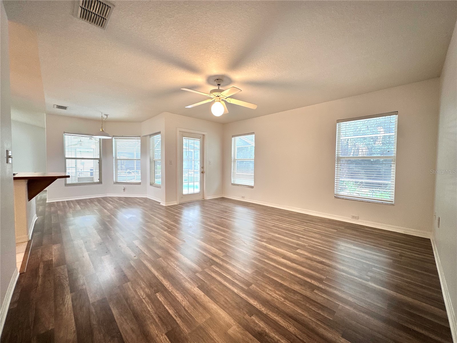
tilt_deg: -2.2
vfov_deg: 85.7
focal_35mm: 14
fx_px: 185
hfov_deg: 102.1
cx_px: 228
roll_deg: -0.9
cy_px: 172
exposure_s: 1/60
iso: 200
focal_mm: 2.22
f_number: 2.2
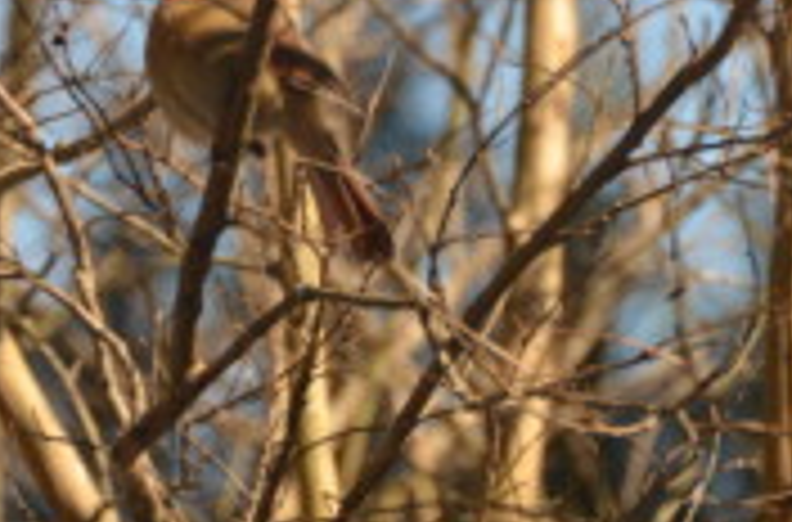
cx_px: 236
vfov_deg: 1.8
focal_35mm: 774
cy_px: 104
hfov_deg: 2.7
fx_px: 16967
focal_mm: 200
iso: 400
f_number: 5.6
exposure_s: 1/1000
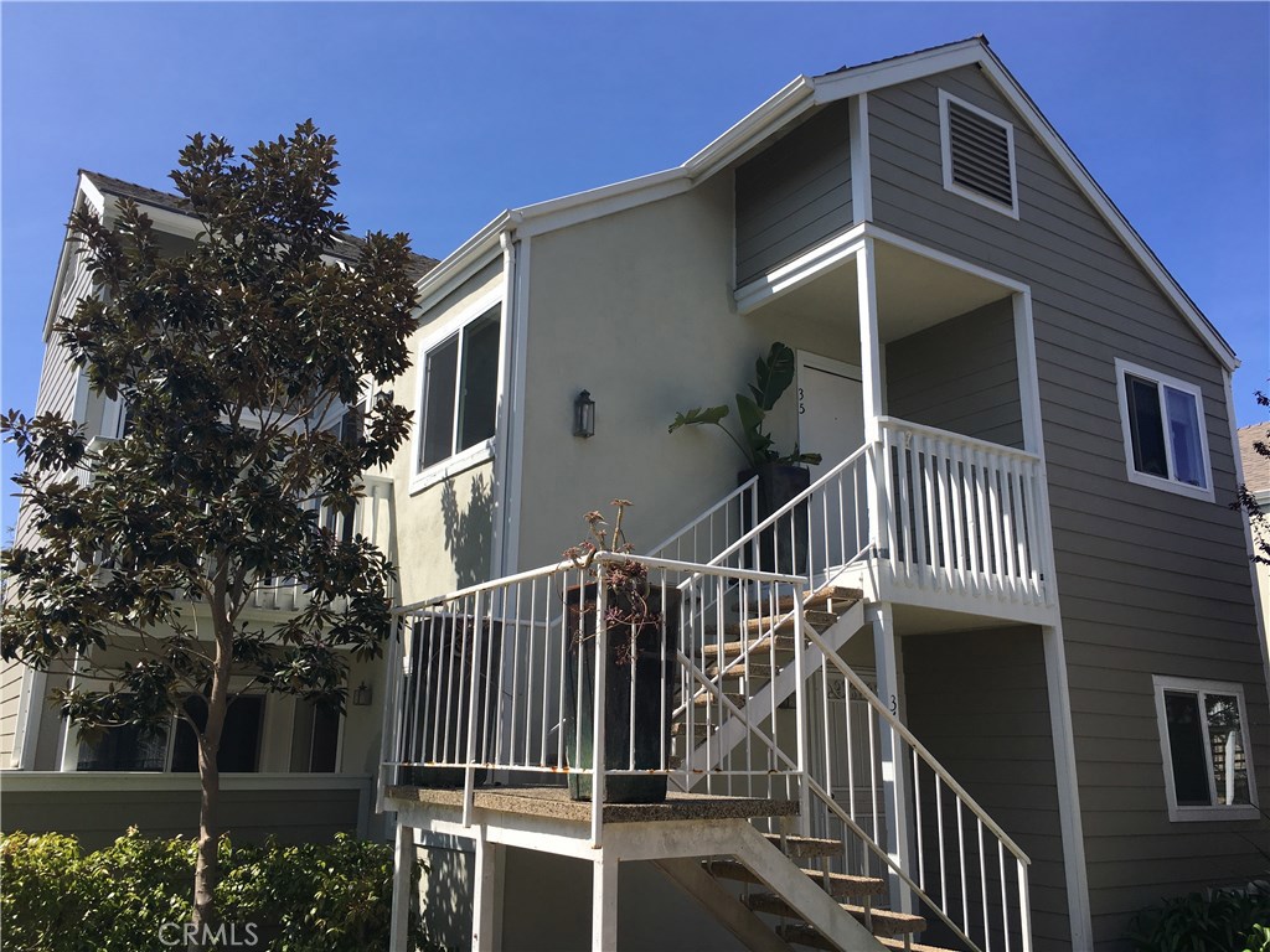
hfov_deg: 61.7
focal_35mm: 29
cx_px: 635
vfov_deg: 48.2
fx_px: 1064
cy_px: 476
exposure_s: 1/1304
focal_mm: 4.15
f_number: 2.2
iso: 25
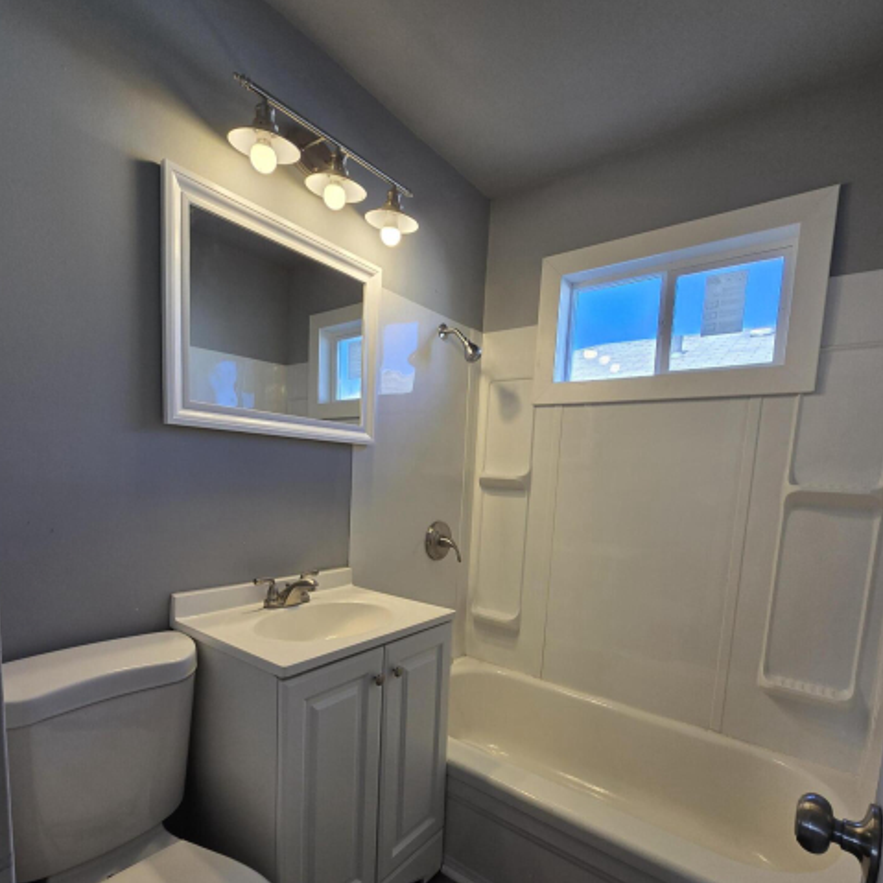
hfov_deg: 87.4
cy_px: 526
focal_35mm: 16
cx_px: 424
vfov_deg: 86.4
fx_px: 462
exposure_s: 1/120
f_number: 2.2
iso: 64
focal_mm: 2.2
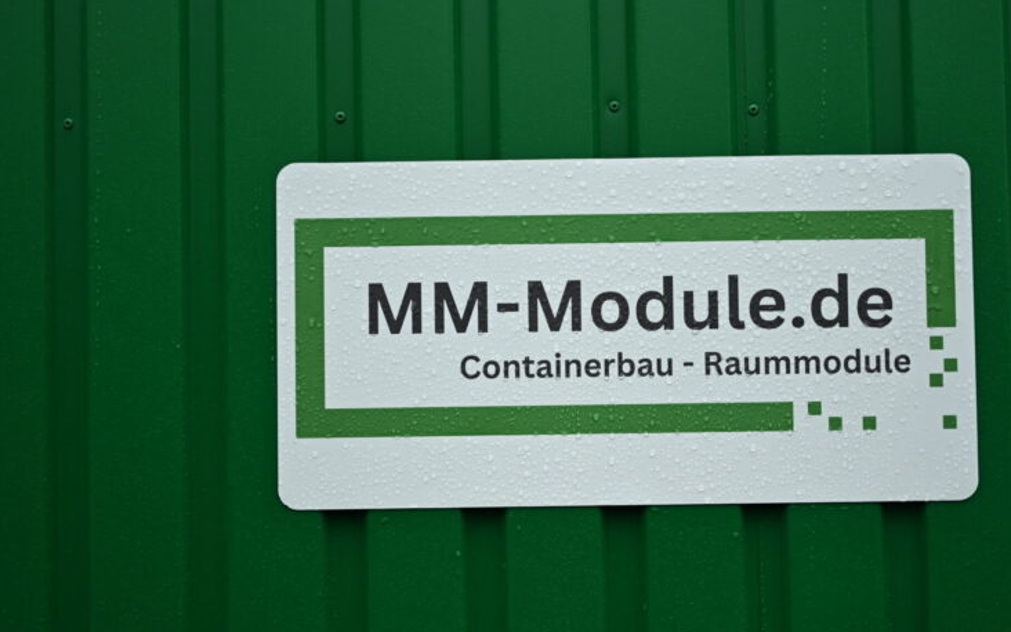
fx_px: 1571
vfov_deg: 22.7
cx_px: 572
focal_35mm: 57
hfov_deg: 35.6
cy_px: 393
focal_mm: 40
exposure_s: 1/2500
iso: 1000
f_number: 2
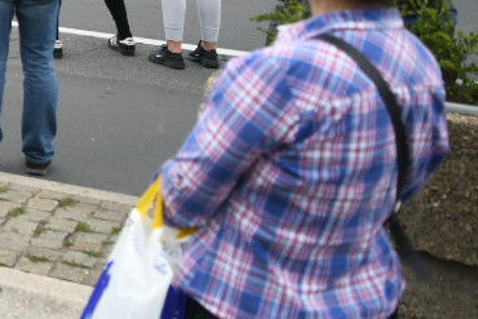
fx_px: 1395
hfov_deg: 16.1
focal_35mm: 105
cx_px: -410
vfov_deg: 12.5
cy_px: -123
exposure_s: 1/3200
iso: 500
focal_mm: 24
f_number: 2.8
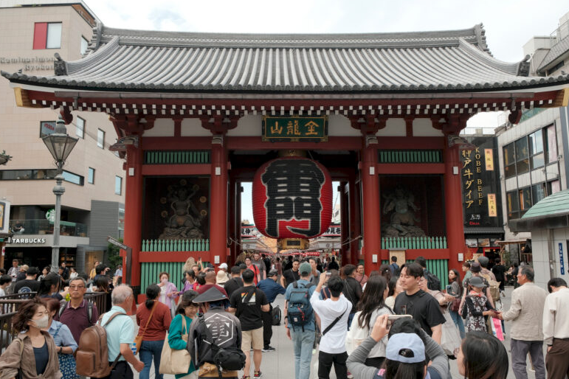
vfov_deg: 46.4
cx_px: 290
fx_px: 443
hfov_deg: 65.5
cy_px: 192
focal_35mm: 28
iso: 400
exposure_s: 1/125
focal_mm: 18
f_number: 5
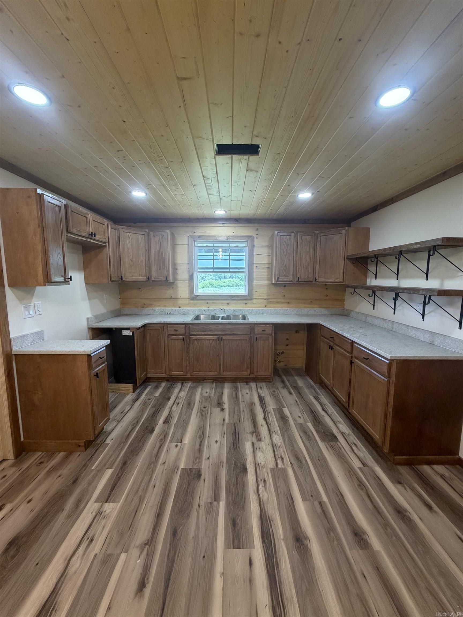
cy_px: 308
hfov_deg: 85.7
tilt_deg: -6.3
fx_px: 250
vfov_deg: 102.1
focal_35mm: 14
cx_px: 232
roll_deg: -0.1
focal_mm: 2.22
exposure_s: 1/60
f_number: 2.2
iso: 200
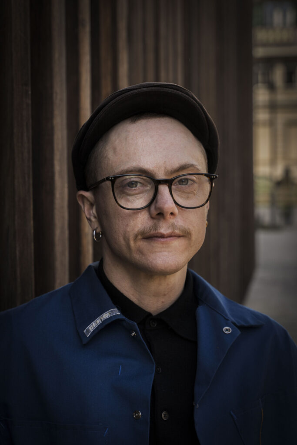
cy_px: 222
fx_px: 854
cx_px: 148
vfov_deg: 29.2
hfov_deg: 19.7
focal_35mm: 69
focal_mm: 69
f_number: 6.3
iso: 100
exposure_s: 1/200
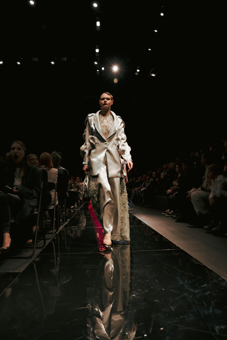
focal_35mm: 29
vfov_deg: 63.7
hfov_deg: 45.0
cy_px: 171
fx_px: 274
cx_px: 117
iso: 2000
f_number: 5
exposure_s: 1/125
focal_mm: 28
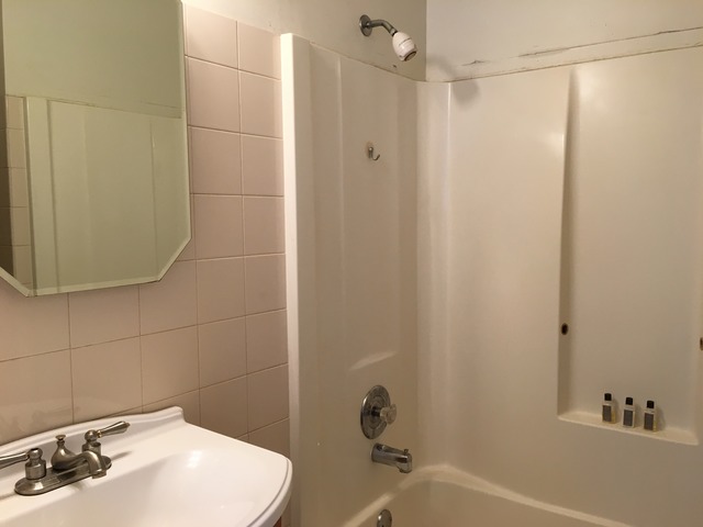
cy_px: 264
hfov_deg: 61.7
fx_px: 589
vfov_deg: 48.2
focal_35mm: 29
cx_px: 352
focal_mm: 4.15
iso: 25
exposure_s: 1/30
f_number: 2.2
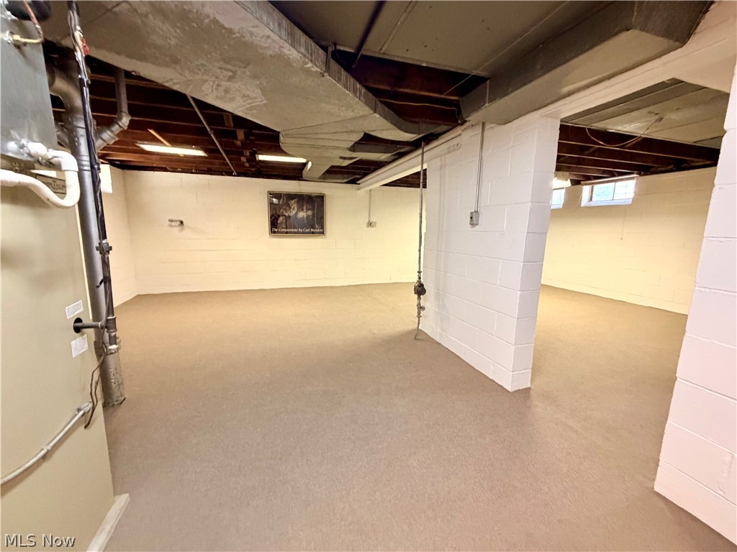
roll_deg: -0.1
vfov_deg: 85.7
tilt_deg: -11.2
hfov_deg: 102.1
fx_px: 298
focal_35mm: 14
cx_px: 368
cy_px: 276
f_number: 2.2
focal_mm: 2.22
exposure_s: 1/60
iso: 400
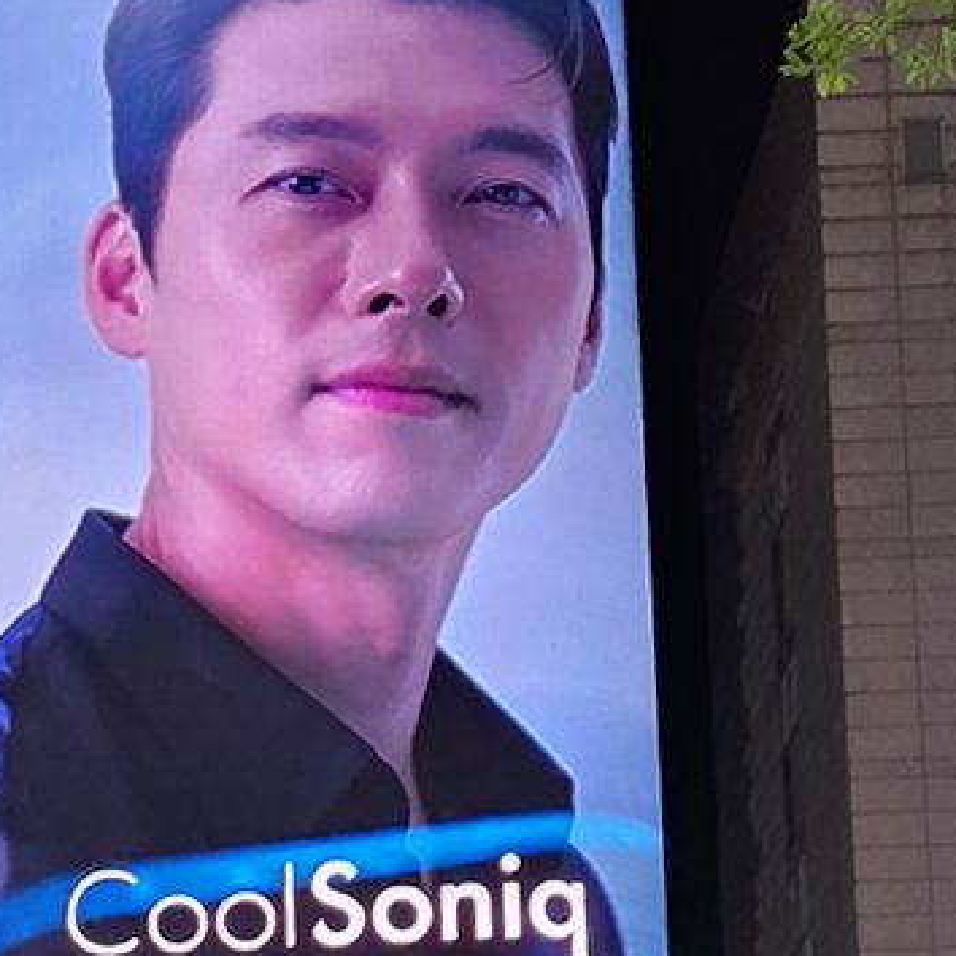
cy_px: 1593
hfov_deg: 14.9
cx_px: 19
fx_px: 3593
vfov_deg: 13.9
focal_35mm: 115
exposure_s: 1/60
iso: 250
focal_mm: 5.4
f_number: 1.8
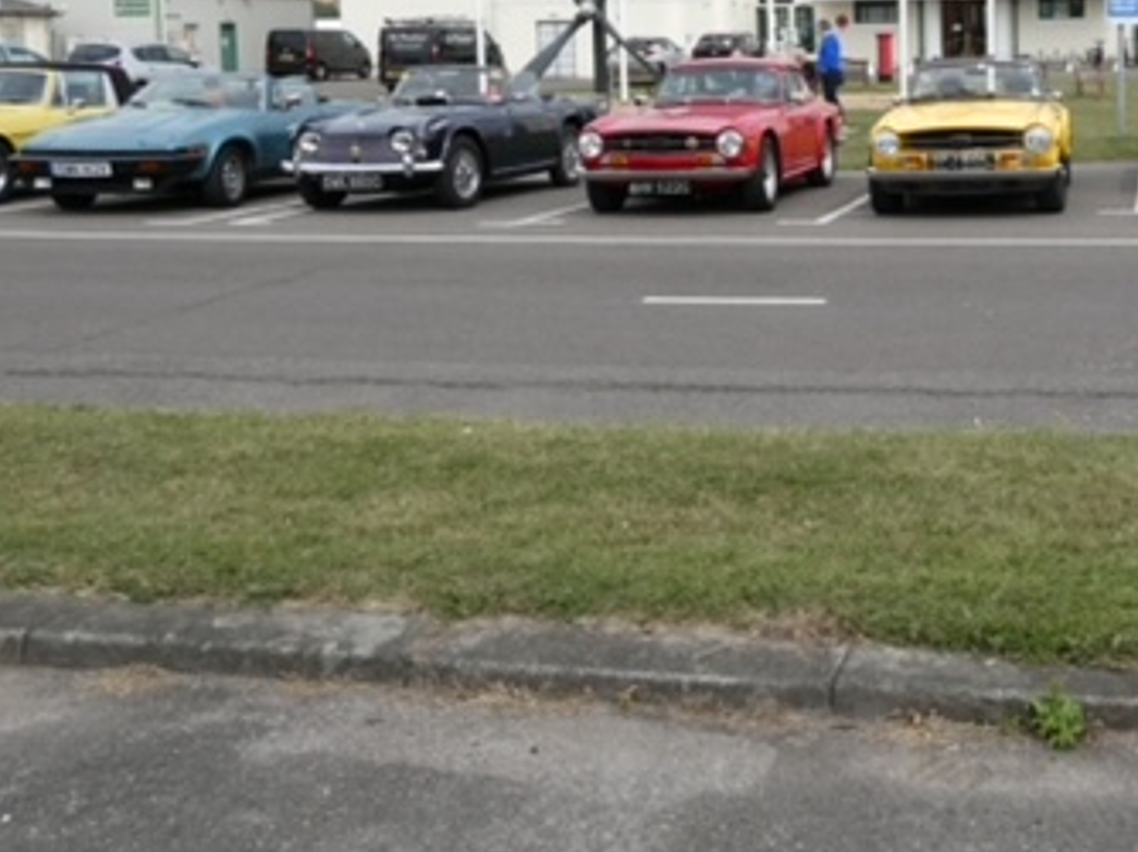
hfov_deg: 40.0
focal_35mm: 46
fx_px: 1511
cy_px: 170
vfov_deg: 30.7
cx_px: 865
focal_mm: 4.3
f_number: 3.3
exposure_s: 1/1000
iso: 80
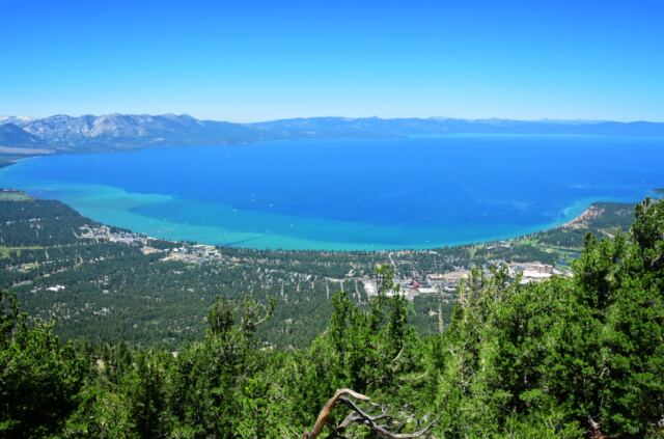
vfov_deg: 43.4
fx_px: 552
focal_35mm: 30
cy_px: 220
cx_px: 332
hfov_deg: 62.1
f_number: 11
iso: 110
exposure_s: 1/125
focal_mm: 20
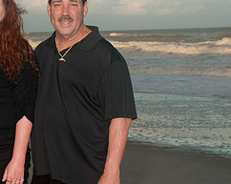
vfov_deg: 13.0
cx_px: -38
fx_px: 806
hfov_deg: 15.8
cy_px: 107
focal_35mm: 118
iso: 100
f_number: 5.6
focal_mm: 35
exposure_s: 1/125
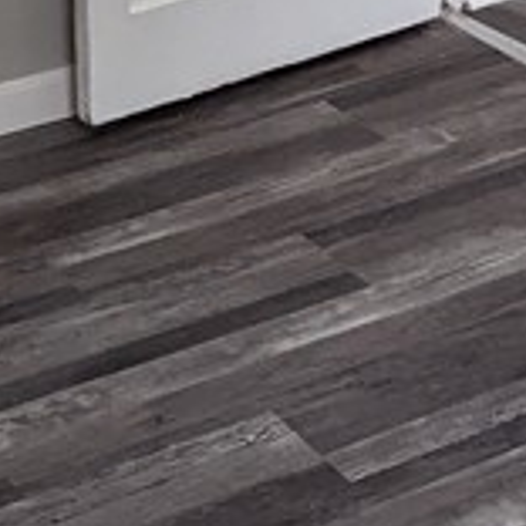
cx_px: 575
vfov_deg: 12.1
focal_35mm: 139
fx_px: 2390
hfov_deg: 12.4
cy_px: -229
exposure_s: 1/446
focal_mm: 6.81
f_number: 1.85
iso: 2396
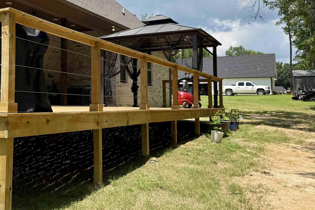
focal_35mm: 43
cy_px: 69
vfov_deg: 30.9
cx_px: 58
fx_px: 376
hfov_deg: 43.1
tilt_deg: +5.2
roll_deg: -0.5
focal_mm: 6.76
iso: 100
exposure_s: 1/4673
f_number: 1.78
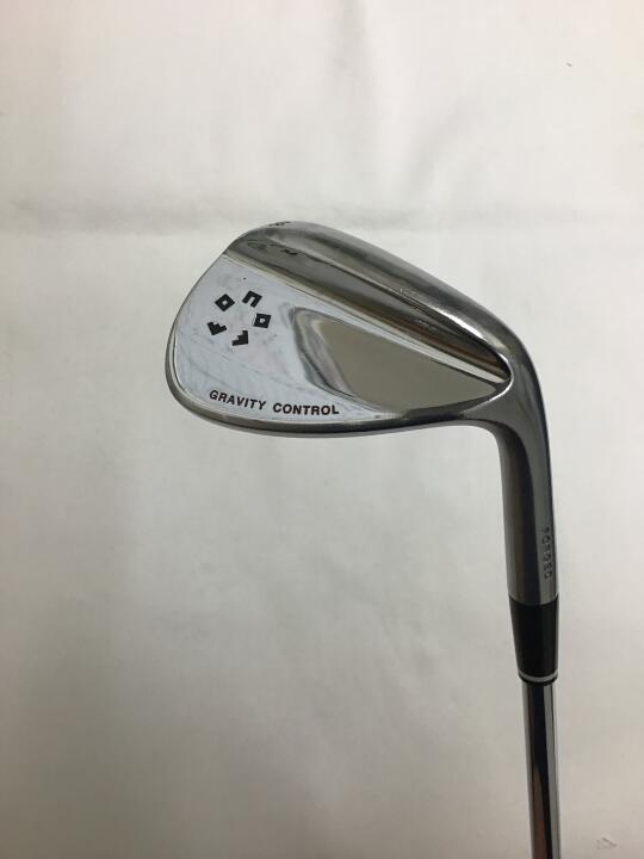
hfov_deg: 45.4
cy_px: 430
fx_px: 769
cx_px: 322
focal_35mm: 31
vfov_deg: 58.4
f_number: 2.4
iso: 64
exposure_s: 1/33
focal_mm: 3.3
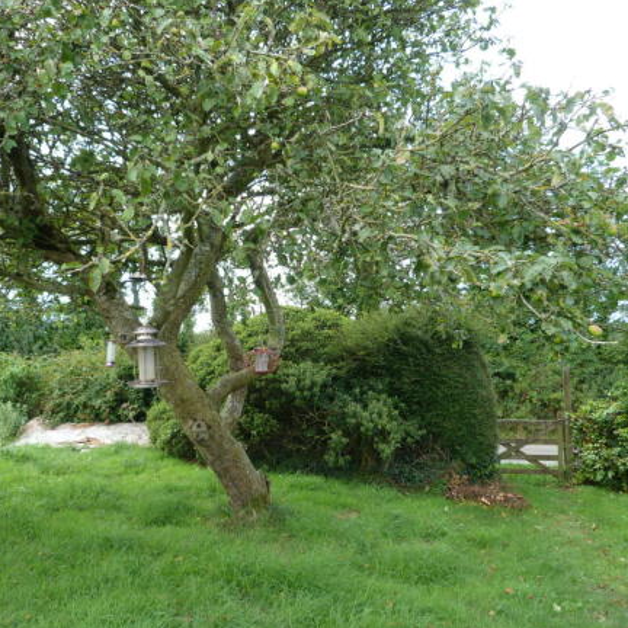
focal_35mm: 37
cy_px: 312
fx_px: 759
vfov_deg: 44.9
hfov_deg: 44.9
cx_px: 296
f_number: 3
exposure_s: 1/100
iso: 80
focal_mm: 5.6
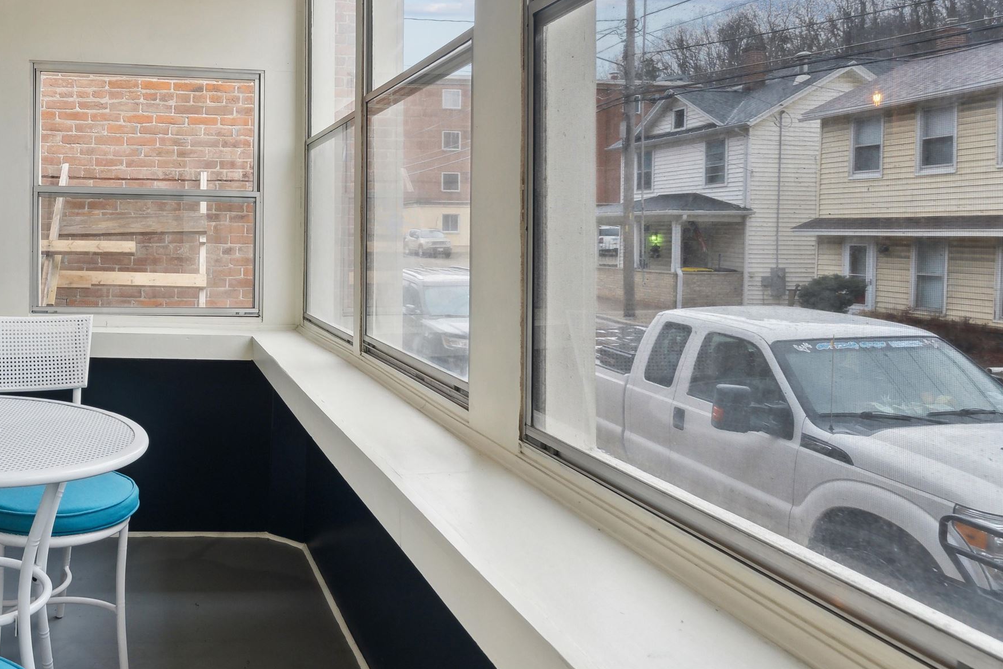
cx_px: 241
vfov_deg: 45.8
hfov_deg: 61.5
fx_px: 780
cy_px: 235
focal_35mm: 28
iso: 640
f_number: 9
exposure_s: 1/20
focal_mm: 16
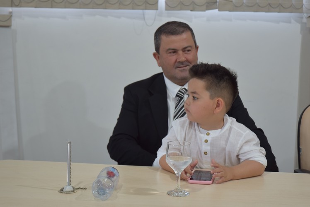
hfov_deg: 29.2
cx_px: 155
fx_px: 595
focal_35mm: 69
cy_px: 104
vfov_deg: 19.8
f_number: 4.5
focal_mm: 46
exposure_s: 1/60
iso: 450
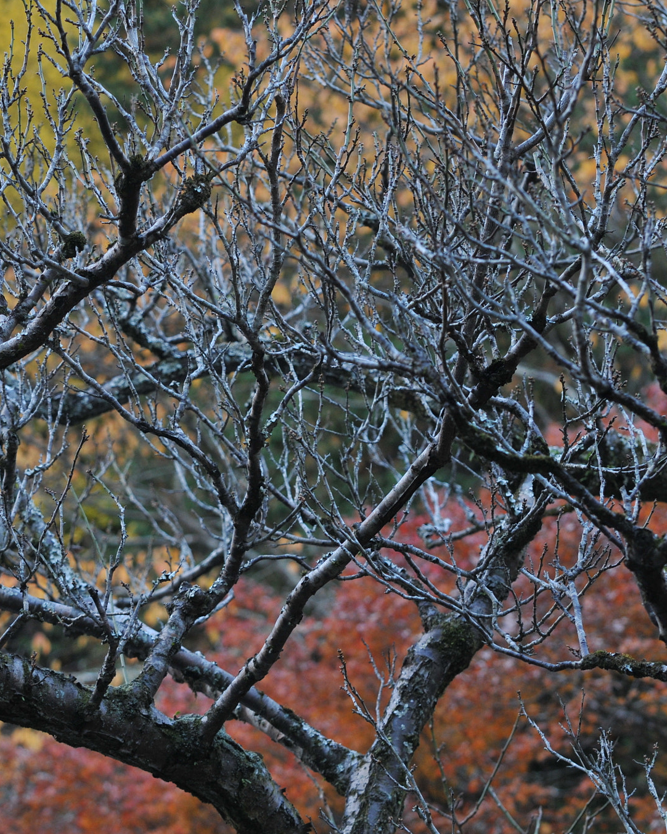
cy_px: 417
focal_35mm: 149
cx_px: 160
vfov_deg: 12.9
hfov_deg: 10.3
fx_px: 3678
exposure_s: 1/80
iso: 400
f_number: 5.6
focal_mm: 70
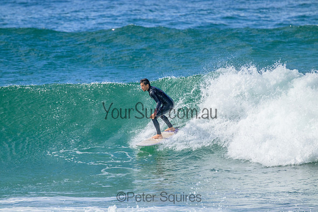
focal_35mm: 800
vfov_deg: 1.7
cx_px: 159
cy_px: 106
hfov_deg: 2.6
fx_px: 7068
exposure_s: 1/1600
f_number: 11
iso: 2200
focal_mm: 800
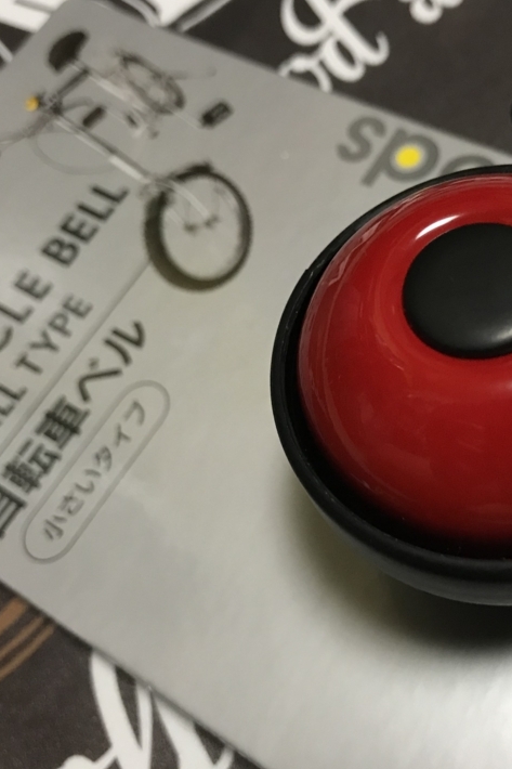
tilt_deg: -65.1
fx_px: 896
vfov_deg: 46.4
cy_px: 372
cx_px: 381
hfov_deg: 31.3
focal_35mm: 42
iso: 100
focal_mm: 3.99
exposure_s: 1/17
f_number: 1.8
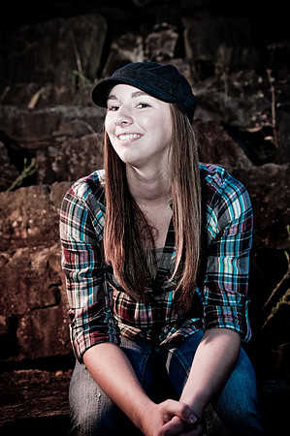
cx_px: 145
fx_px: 527
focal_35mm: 44
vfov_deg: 45.0
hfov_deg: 30.8
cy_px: 218
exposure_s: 1/60
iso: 100
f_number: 2.8
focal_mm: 29
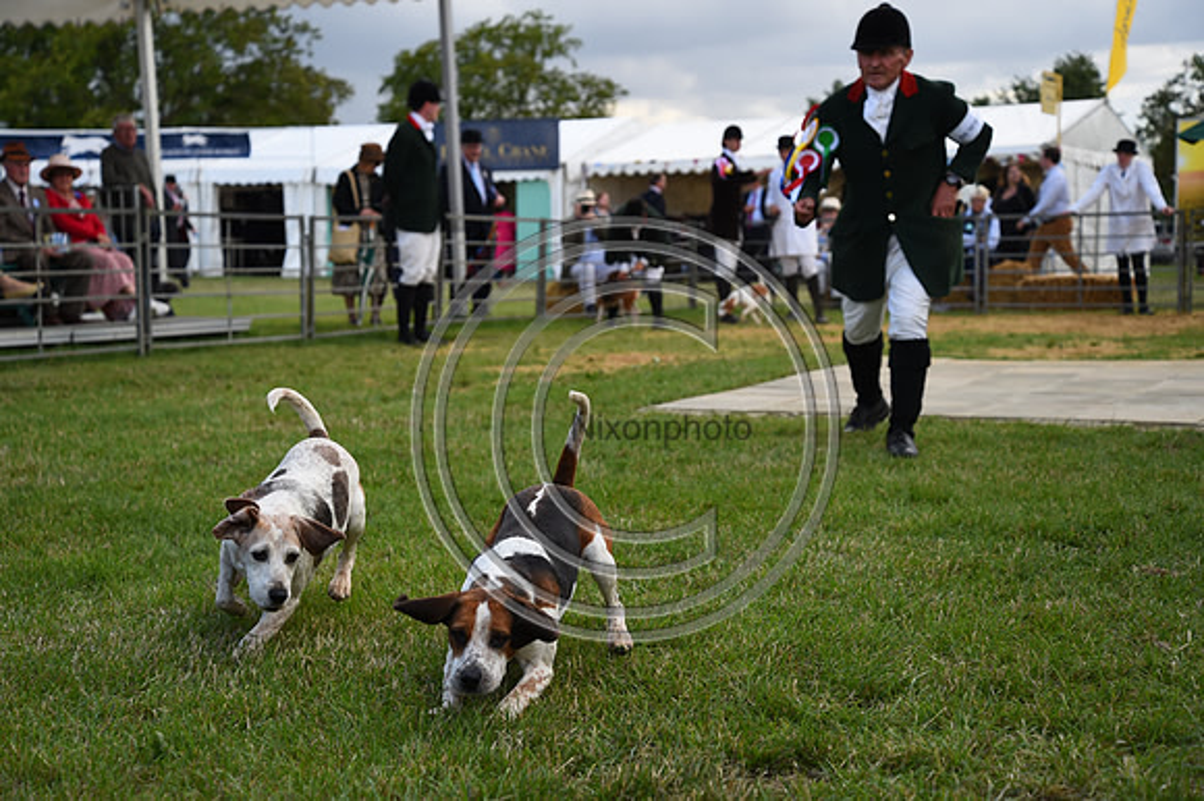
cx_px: 602
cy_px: 400
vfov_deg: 20.9
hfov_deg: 31.0
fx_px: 2173
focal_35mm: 65
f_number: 5.6
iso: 640
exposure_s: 1/1250
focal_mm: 65
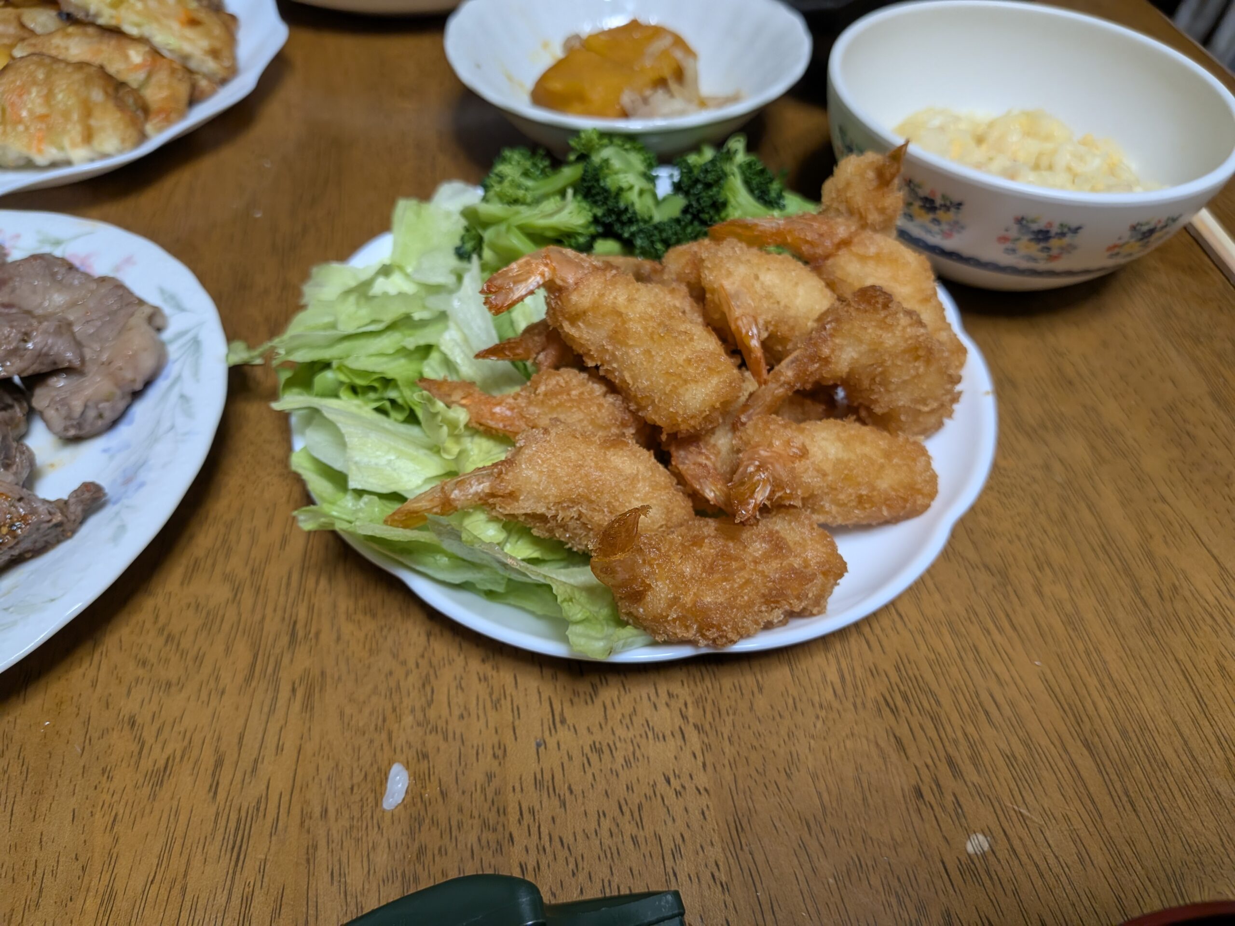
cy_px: 463
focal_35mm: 24
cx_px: 618
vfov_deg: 56.8
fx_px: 856
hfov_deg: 71.6
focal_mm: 4.53
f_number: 1.7
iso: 84
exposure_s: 1/50
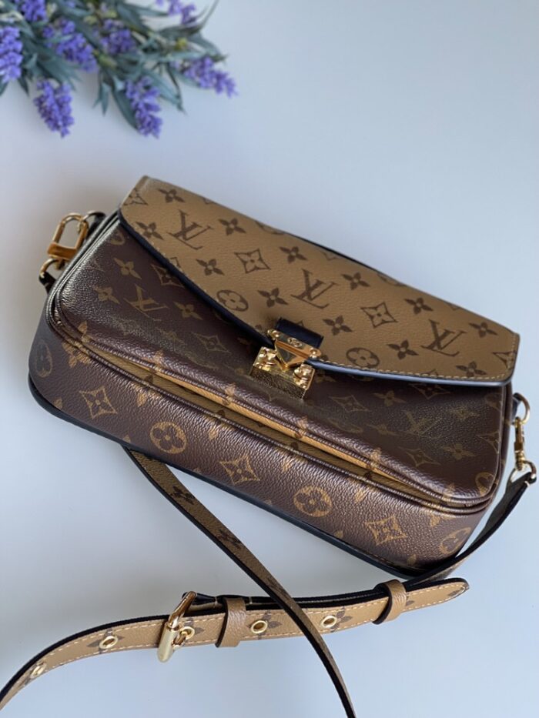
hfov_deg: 22.9
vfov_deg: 30.3
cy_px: 359
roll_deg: -21.6
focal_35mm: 64
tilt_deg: -39.7
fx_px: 1328
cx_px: 270
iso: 250
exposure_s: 1/121
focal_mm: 7.5
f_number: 2.2
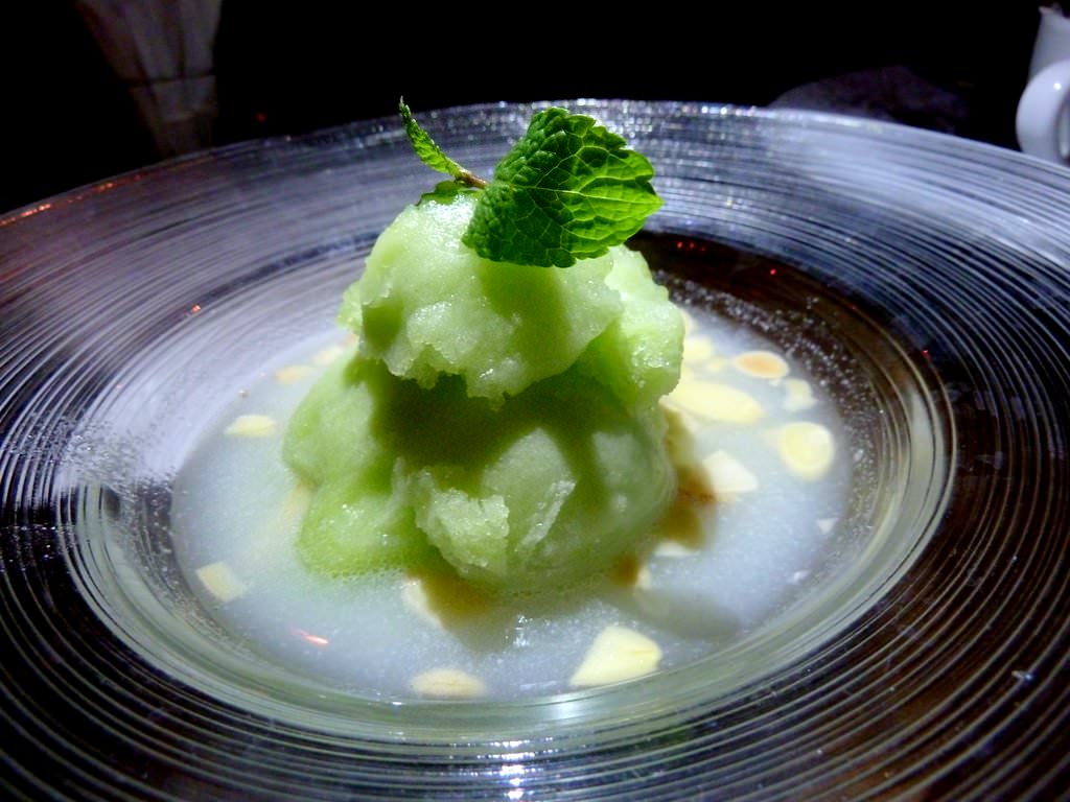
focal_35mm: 25
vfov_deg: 54.9
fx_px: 773
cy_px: 401
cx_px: 535
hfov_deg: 69.4
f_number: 3.3
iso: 400
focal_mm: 4.1
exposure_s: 1/10
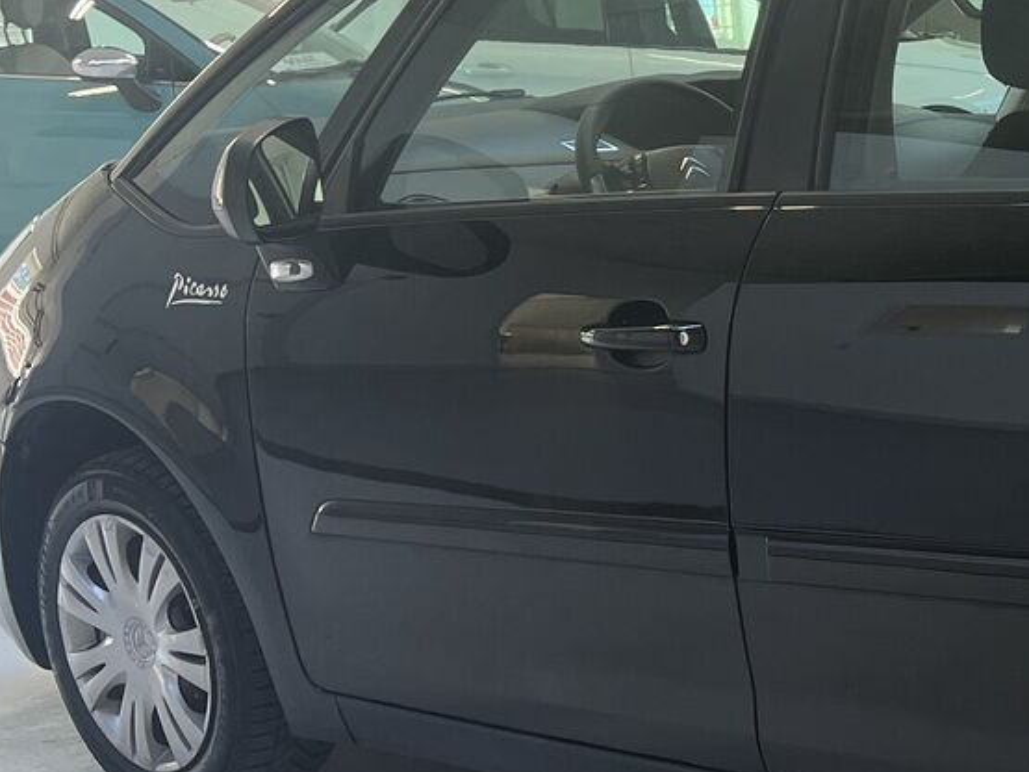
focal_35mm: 80
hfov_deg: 22.0
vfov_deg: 18.4
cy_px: 444
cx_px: 1330
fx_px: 2378
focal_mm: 5.7
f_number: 1.5
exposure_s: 1/100
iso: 125
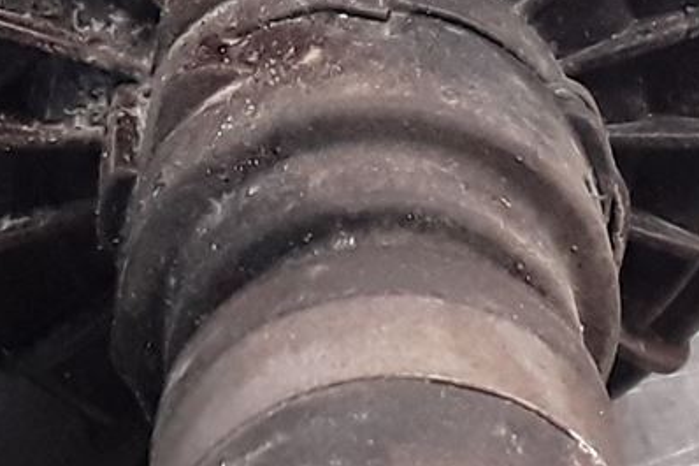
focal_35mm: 150
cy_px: 158
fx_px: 2911
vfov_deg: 9.1
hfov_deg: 13.7
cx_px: 216
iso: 100
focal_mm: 2.91
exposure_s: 1/100
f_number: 1.9
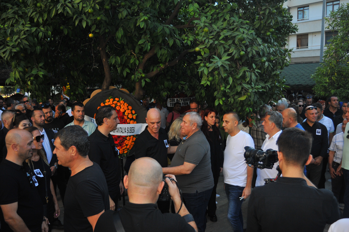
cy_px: 116
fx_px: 300
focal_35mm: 31
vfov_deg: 42.3
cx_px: 174
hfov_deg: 60.3
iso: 2000
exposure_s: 1/4000
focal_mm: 31
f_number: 5
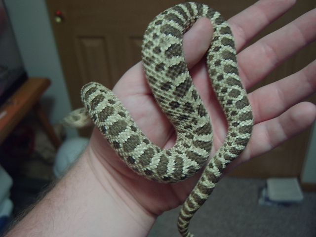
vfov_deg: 45.4
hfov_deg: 58.4
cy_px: 118
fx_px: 283
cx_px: 158
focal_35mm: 31
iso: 100
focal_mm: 8.13
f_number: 2.7
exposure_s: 1/4
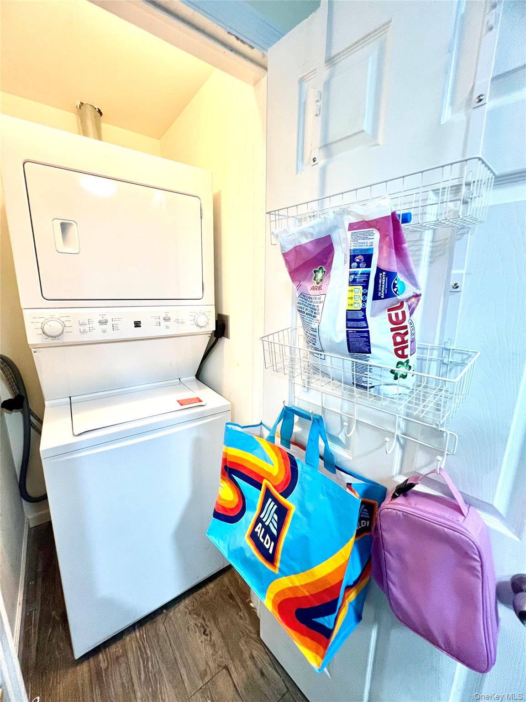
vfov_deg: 106.2
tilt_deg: -13.5
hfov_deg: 89.9
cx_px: 263
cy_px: 351
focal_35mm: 13
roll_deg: -0.2
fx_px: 263
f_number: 1.8
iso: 250
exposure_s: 1/60
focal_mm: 1.57
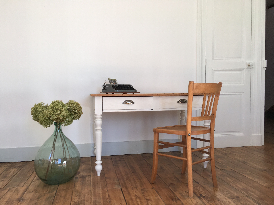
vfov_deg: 48.2
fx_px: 230
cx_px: 137
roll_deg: +0.4
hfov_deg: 61.7
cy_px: 102
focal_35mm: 29
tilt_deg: -3.0
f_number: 2.2
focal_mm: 4.15
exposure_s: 1/50
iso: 25
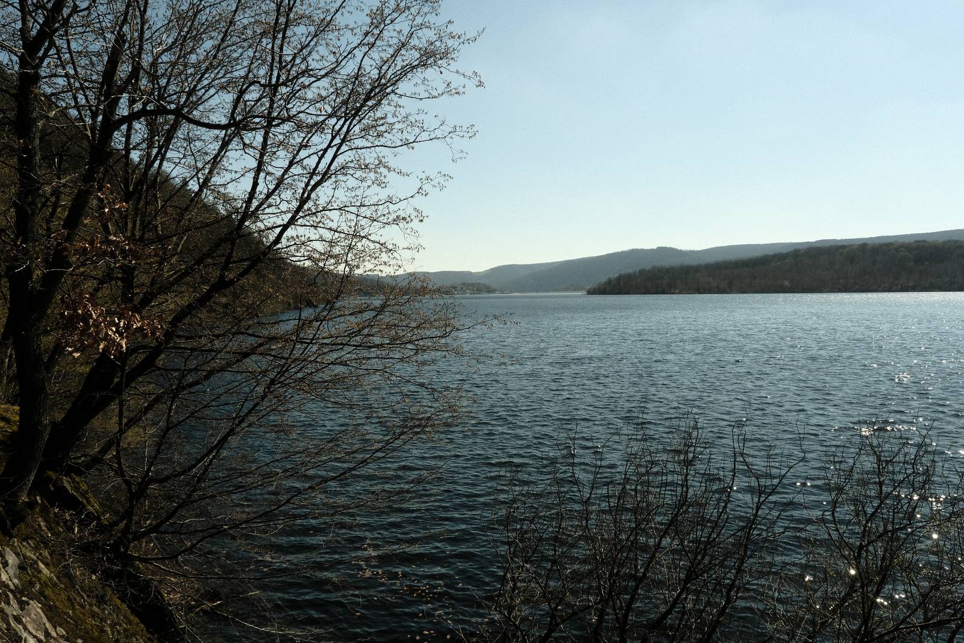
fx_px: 696
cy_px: 322
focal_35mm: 26
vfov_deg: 49.6
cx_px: 482
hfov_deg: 69.4
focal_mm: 17.1
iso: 640
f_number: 11
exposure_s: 1/450
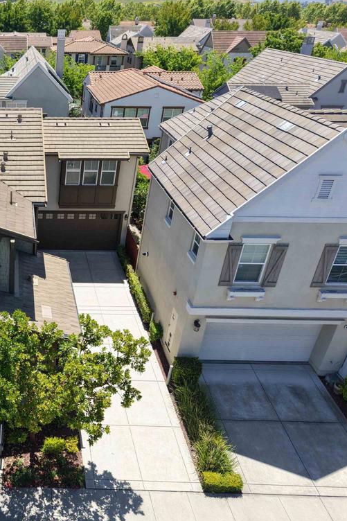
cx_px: 10
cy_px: 263
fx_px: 492
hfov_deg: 35.6
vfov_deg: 55.8
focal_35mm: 34
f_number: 1.8
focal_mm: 8.67
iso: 190
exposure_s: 1/2500
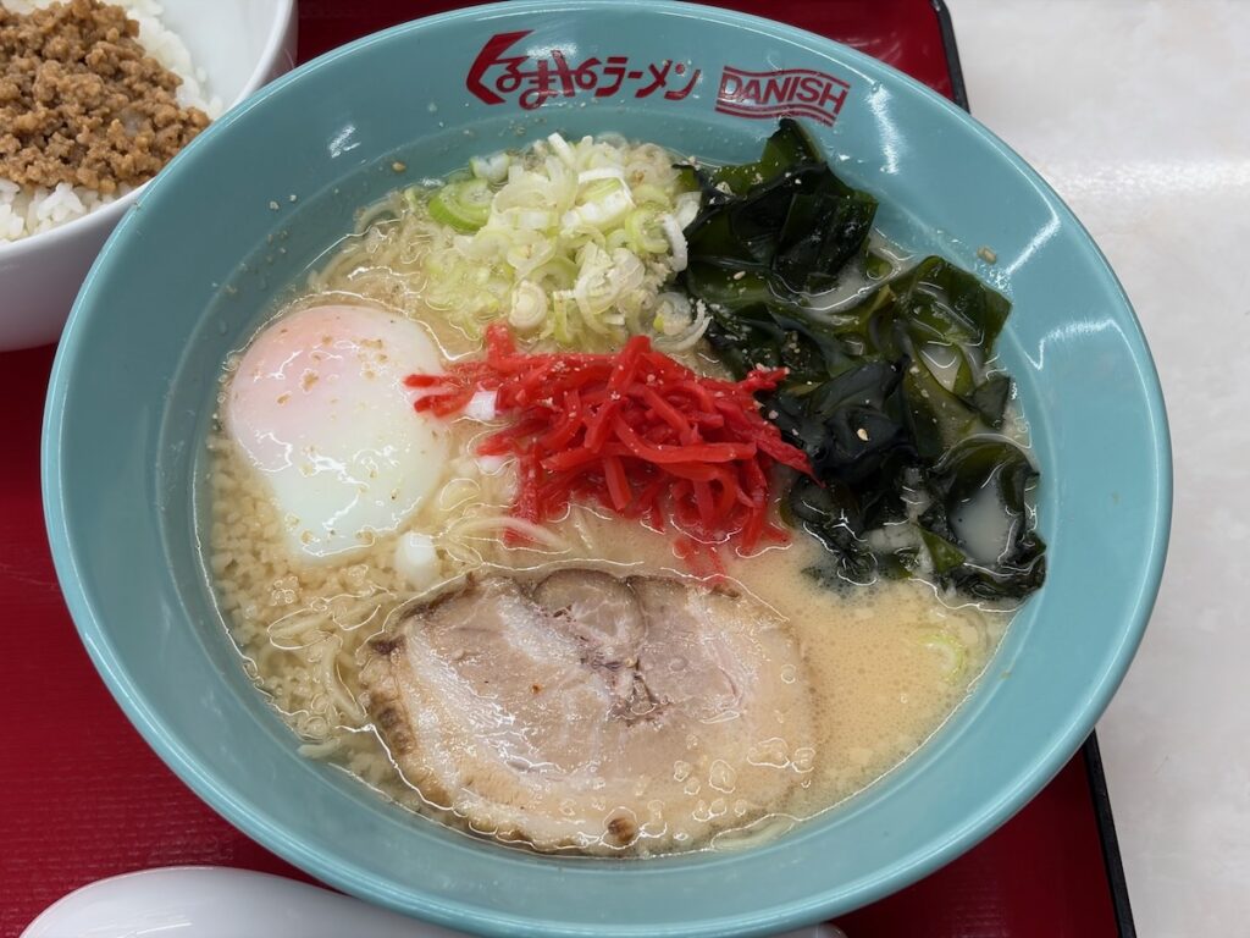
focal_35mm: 52
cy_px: 469
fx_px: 1878
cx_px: 625
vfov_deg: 28.0
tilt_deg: -57.0
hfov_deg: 36.8
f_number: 1.6
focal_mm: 5.96
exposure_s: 1/50
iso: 25
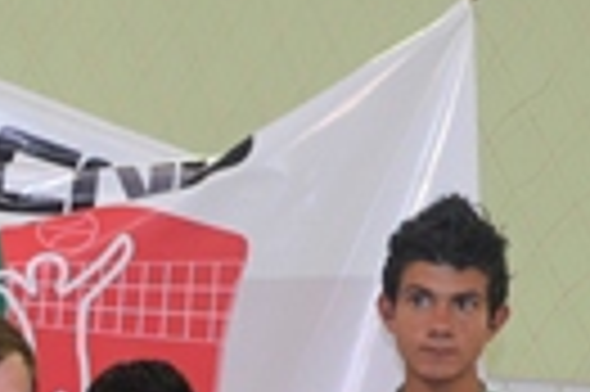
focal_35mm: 165
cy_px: 608
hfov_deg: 12.4
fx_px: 2701
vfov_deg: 8.1
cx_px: 108
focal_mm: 18
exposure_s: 1/60
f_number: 3.5
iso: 800
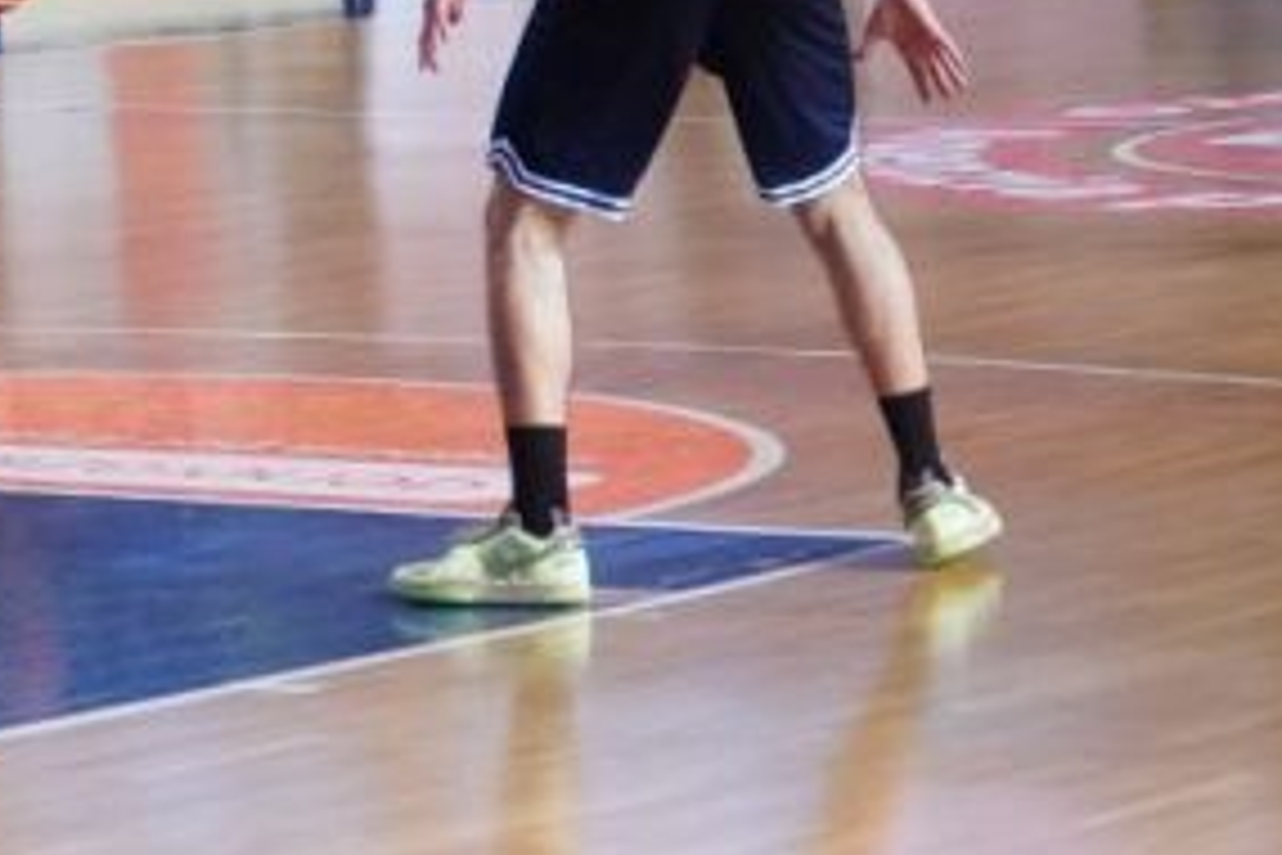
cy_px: -158
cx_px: -427
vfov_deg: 6.8
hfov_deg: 10.0
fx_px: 7193
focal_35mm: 202
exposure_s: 1/800
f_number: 4
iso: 5000
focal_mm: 48
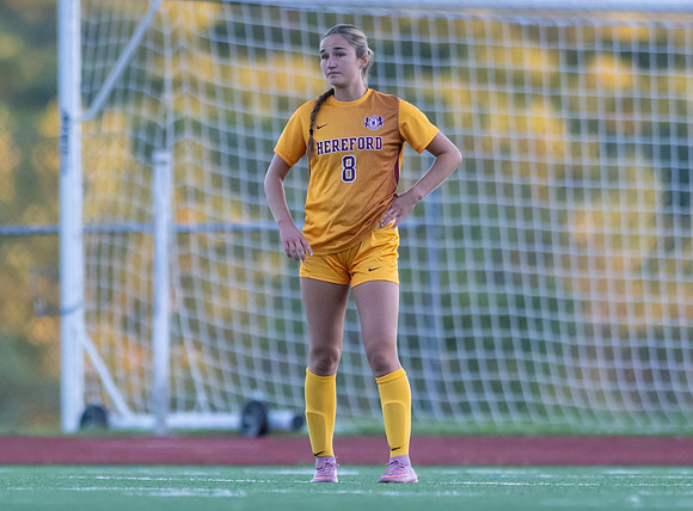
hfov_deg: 2.4
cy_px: 292
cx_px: 321
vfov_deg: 1.8
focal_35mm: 840
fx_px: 16726
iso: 1400
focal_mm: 300
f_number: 2.8
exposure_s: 1/1600
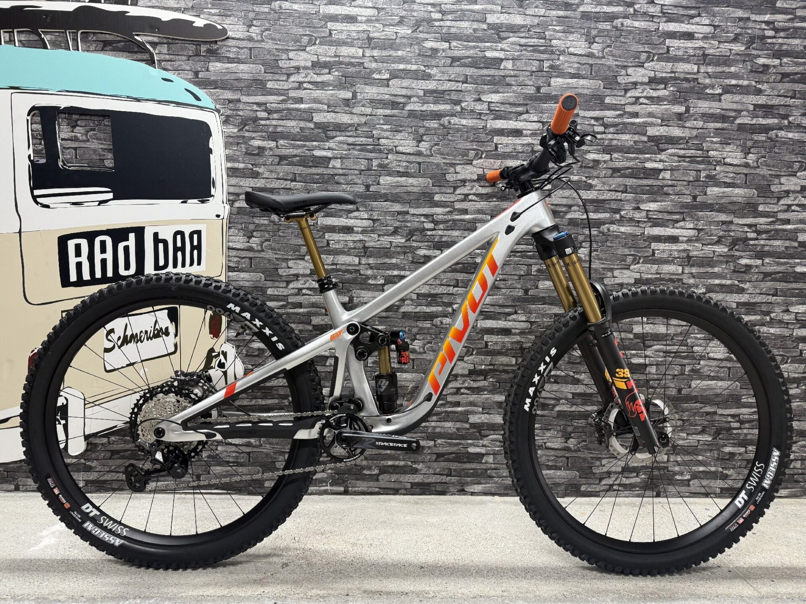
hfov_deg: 71.6
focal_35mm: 24
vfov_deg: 56.8
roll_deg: -1.2
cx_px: 403
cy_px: 302
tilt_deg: -5.6
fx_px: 559
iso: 125
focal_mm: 6.76
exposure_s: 1/100
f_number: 1.78
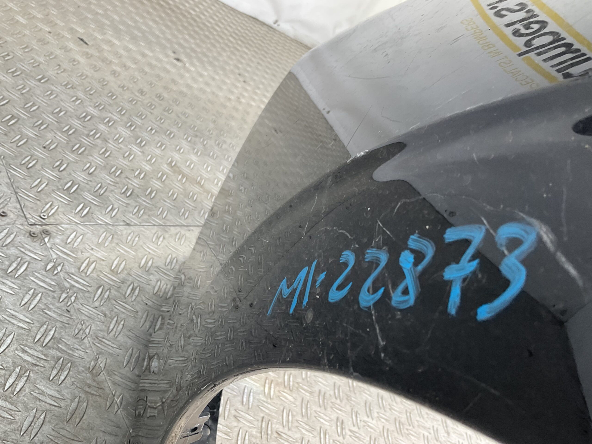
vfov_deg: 48.2
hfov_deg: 61.7
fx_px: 496
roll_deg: -43.7
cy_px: 222
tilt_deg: -25.9
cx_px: 296
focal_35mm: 29
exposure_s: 1/120
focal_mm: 3
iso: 25
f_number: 1.8
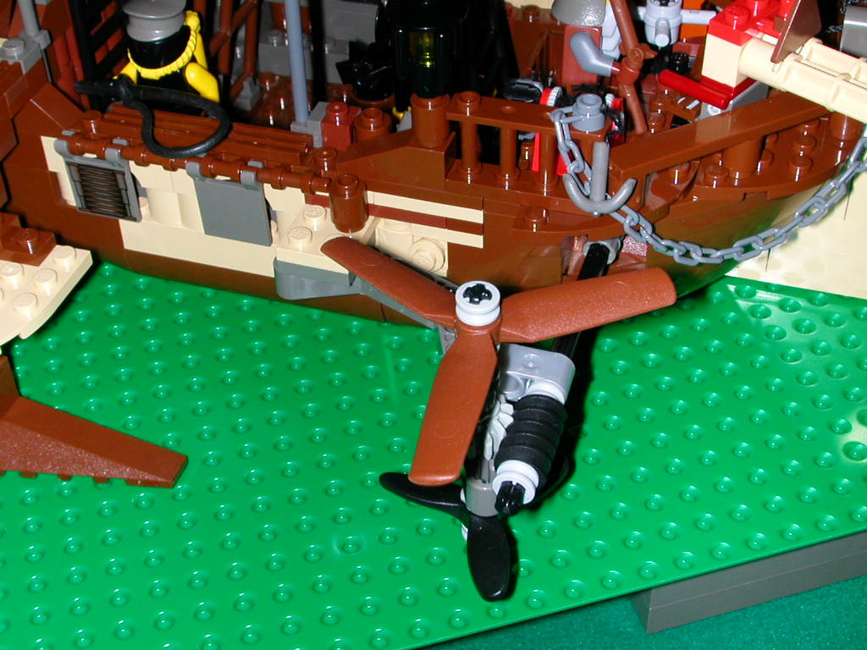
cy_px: 325
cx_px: 434
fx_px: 1352
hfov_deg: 35.5
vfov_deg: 27.0
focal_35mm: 54
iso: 100
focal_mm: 8.2
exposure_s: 1/59.9
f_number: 5.4
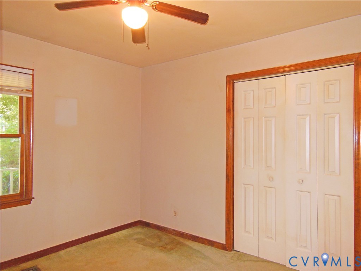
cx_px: 180
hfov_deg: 69.4
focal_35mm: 25
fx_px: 261
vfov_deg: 54.9
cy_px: 136
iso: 320
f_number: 3.5
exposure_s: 1/25
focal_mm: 4.5
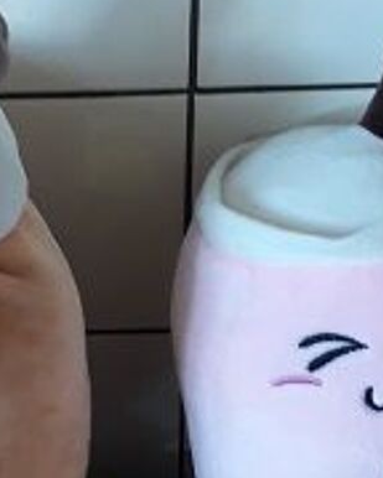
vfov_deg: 20.6
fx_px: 1289
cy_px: 434
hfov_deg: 16.7
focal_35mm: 91
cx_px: 55
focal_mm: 3.71
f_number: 1.7
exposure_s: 1/50
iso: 200
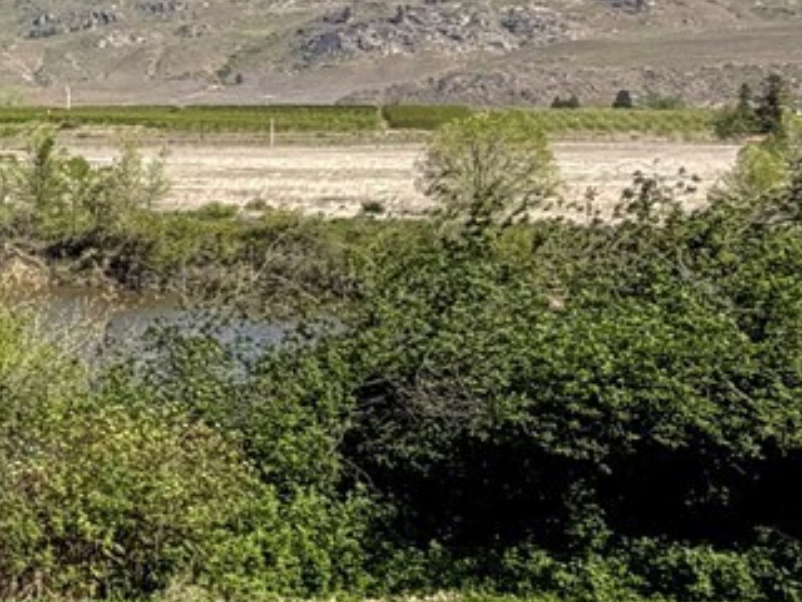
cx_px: -664
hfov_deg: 19.8
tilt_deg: -1.0
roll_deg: +0.2
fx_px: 1622
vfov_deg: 20.9
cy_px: 178
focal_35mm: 70
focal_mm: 2.22
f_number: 2.2
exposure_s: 1/770
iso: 20
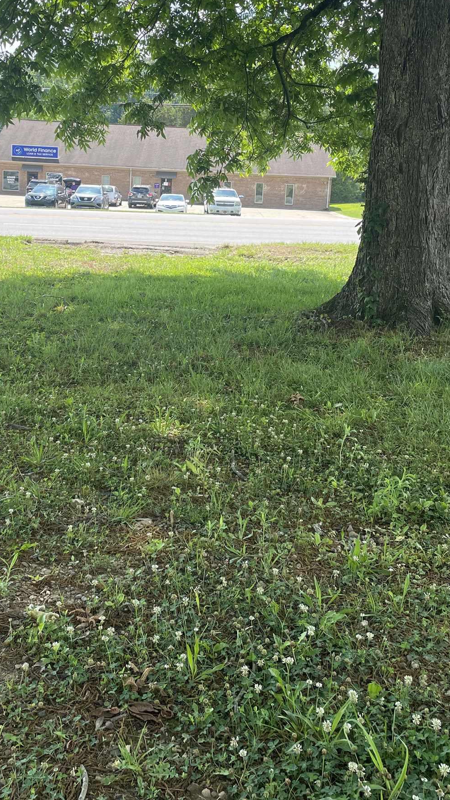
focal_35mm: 37
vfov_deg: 53.2
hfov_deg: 31.9
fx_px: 785
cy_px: 285
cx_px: 176
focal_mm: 4.2
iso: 50
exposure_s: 1/785
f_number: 1.6
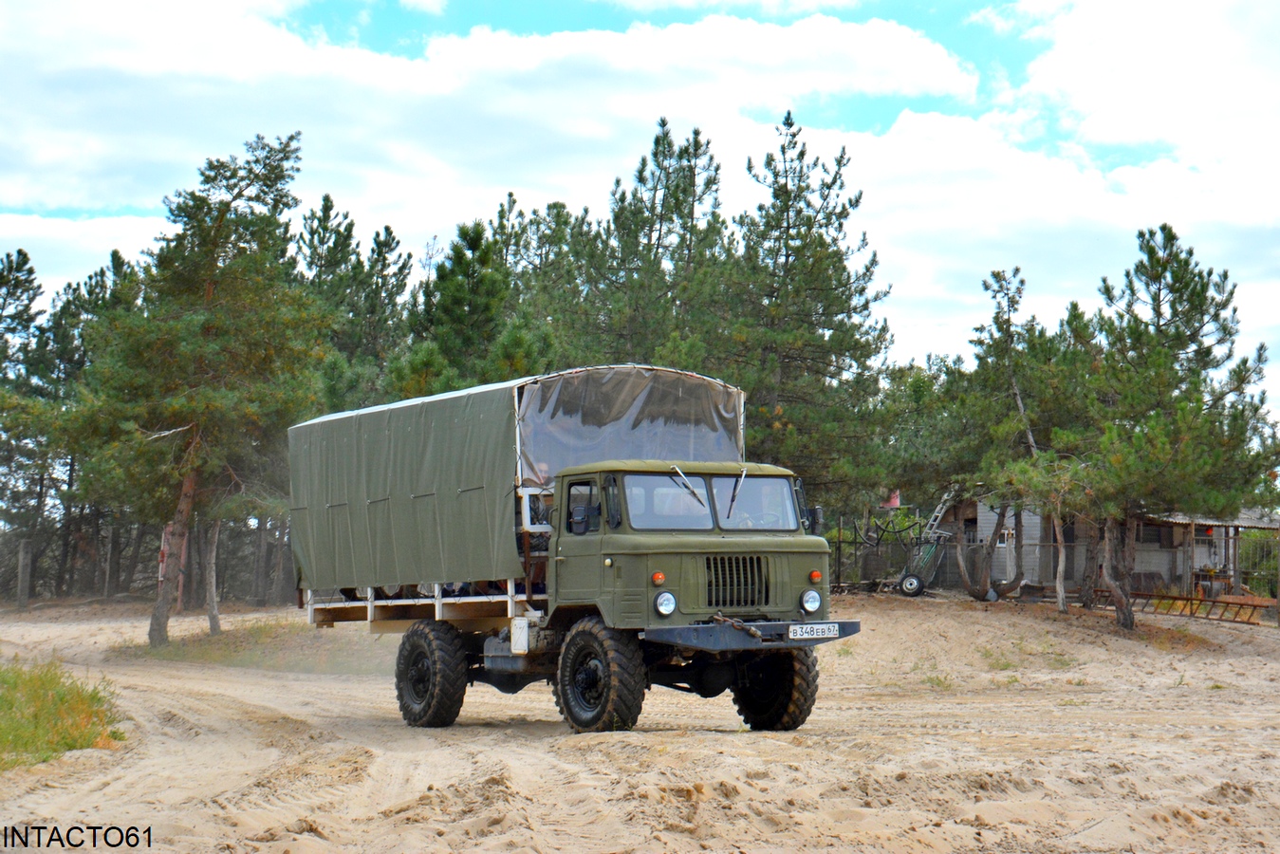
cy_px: 427
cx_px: 640
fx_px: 2027
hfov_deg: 35.0
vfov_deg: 23.8
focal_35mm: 57
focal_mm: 38
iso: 400
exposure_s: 1/1600
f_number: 6.3
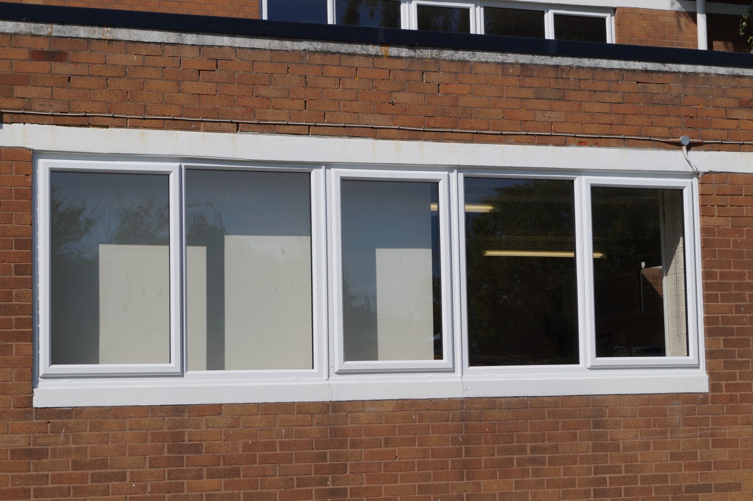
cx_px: 376
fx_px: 1568
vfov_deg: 18.2
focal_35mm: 75
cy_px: 250
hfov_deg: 27.0
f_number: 9
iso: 100
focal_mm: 50
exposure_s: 1/500
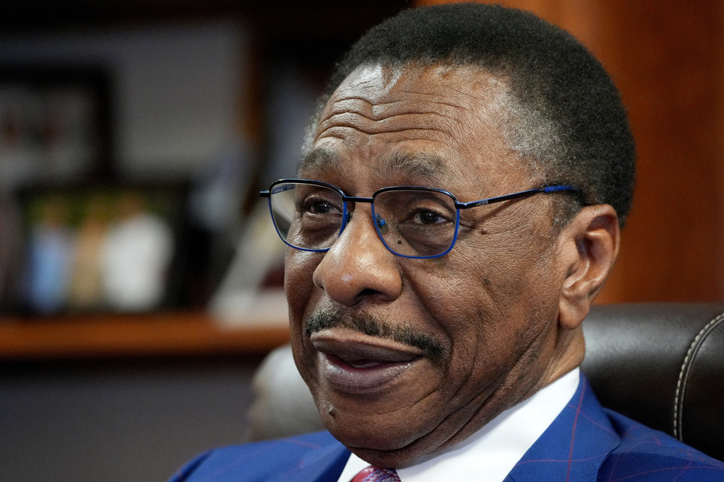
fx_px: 5669
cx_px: 362
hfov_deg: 7.3
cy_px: 241
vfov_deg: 4.9
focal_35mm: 282
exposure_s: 1/250
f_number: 5.6
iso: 8000
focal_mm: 282
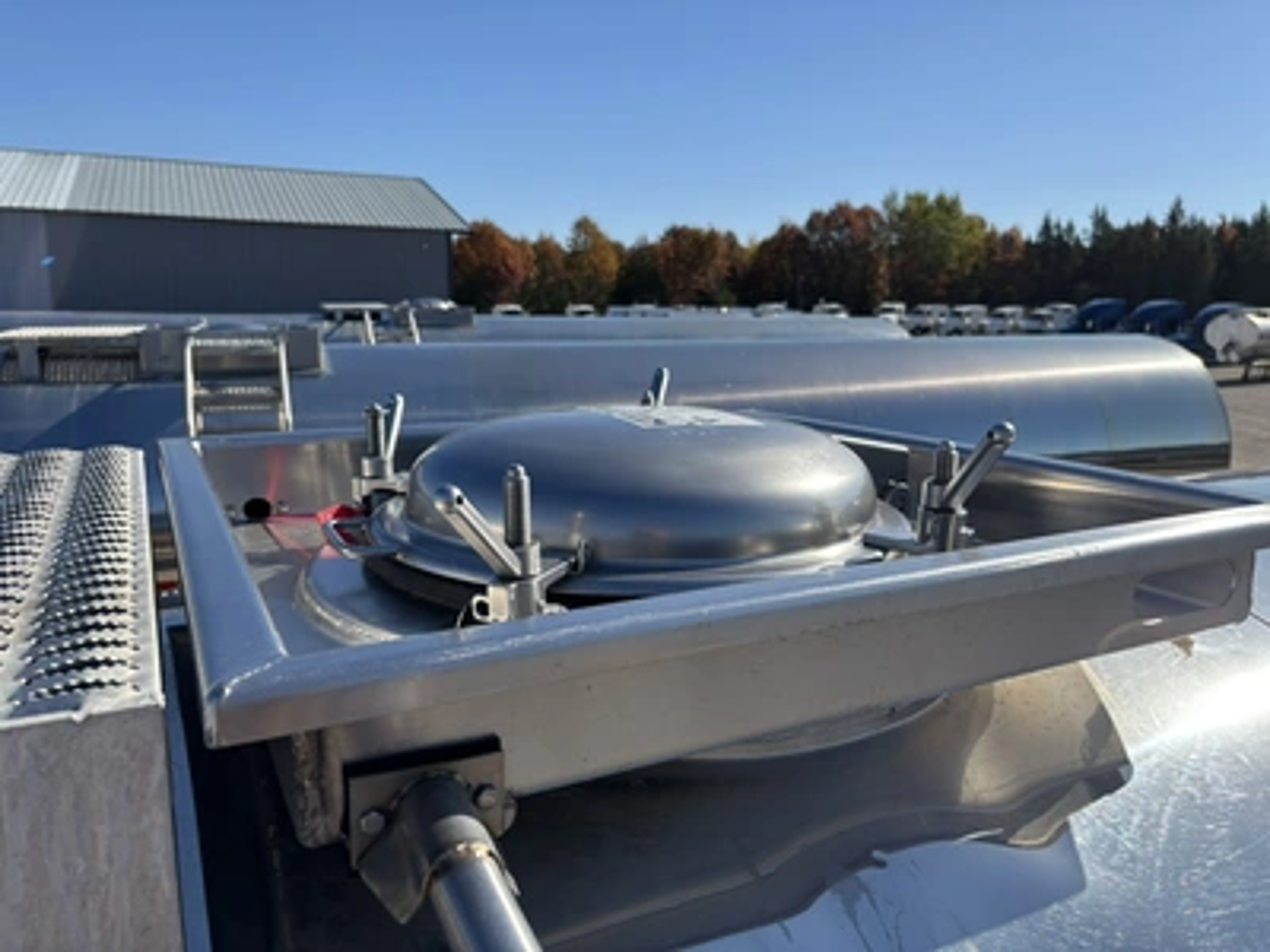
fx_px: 954
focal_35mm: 26
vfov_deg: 53.1
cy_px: 476
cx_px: 635
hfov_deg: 67.3
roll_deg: -0.8
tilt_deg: -9.2
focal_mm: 5.96
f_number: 1.6
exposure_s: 1/3650
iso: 50
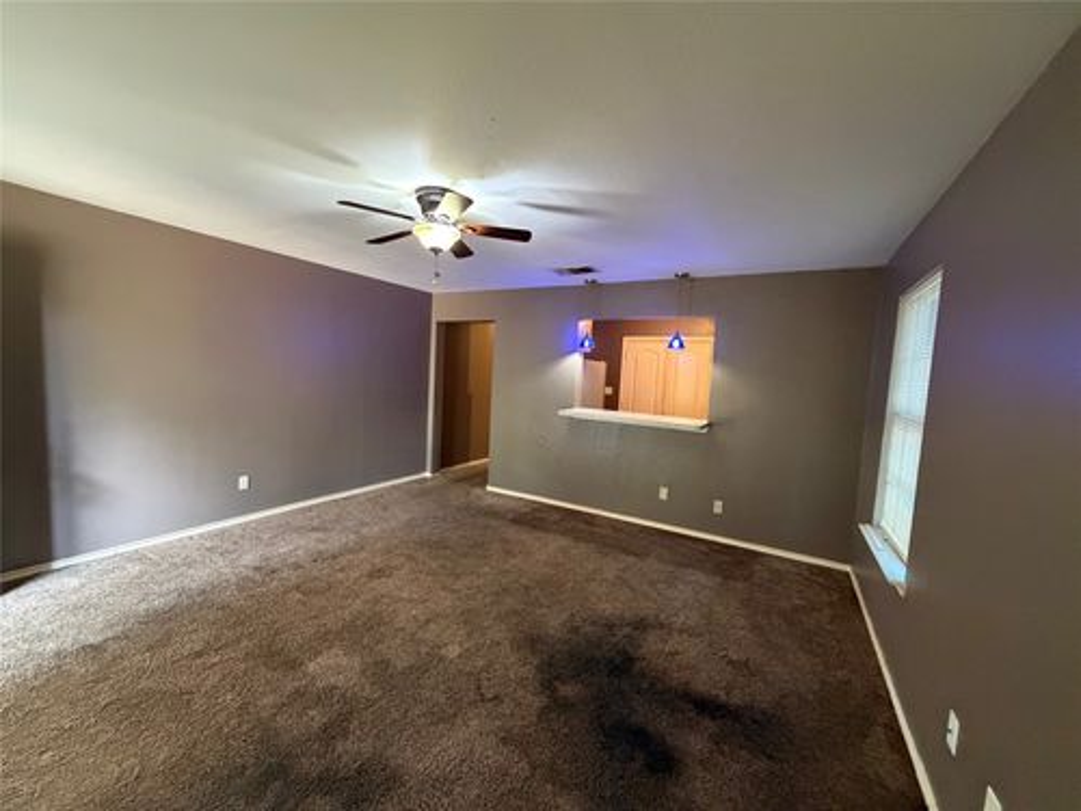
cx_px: 540
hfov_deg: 102.1
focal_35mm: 14
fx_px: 437
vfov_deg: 85.7
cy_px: 406
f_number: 2.2
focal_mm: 2.22
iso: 1000
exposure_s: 1/60
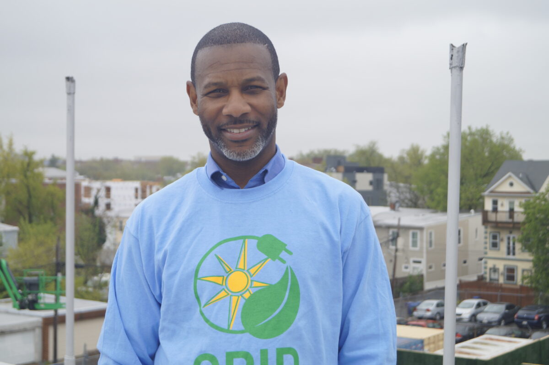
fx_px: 800
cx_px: 274
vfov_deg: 25.7
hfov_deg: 37.9
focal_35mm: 52
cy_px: 182
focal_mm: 35
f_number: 5
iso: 100
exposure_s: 1/200
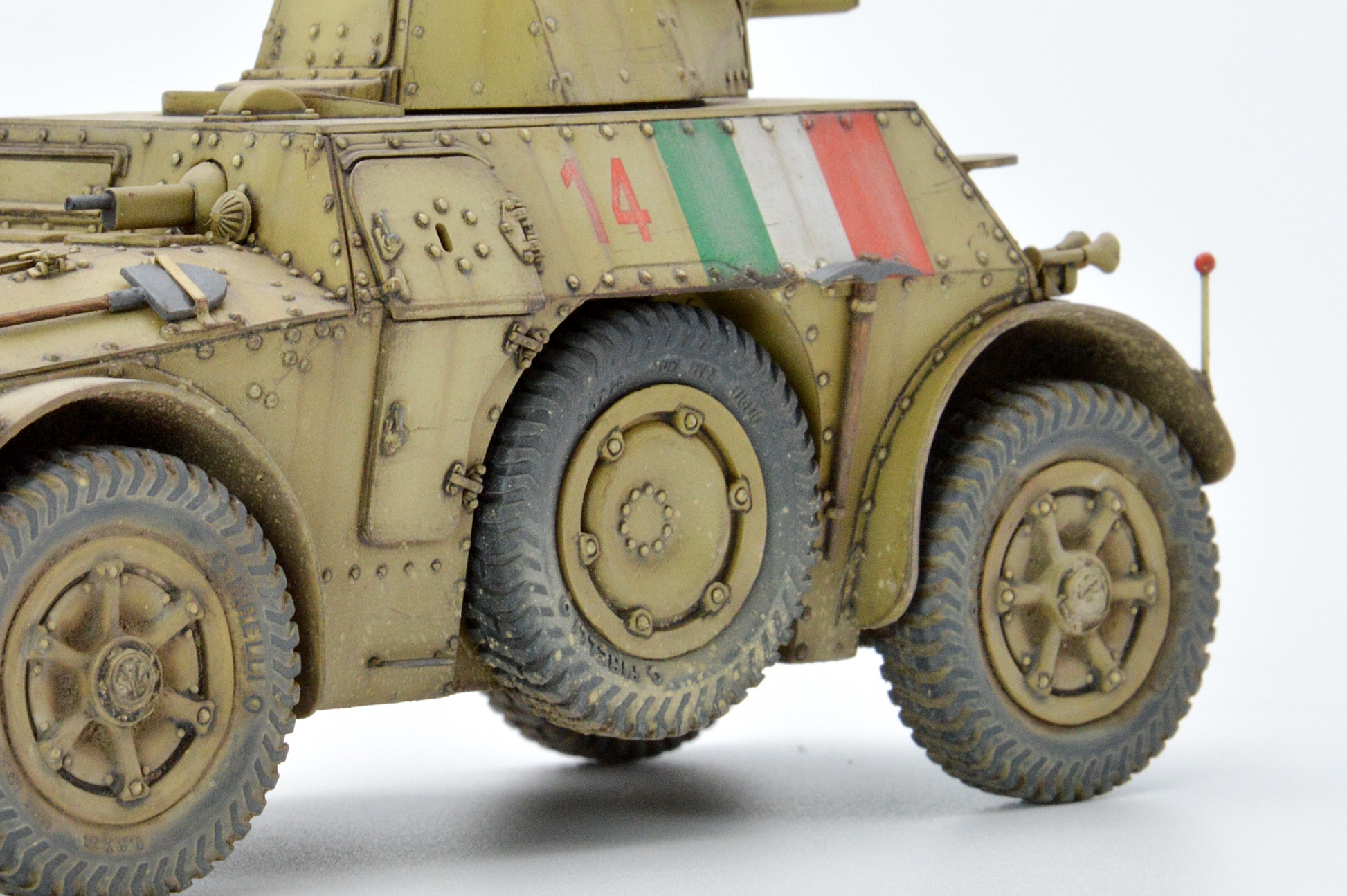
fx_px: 9826
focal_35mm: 263
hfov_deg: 7.8
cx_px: 355
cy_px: 326
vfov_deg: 5.2
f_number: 18
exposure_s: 1/20
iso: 800
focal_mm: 105
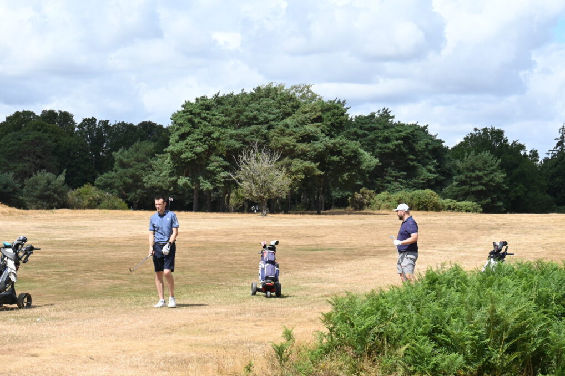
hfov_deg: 21.7
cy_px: 200
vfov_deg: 14.5
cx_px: 255
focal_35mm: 94
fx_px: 1475
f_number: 18
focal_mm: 70
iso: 200
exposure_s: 1/100
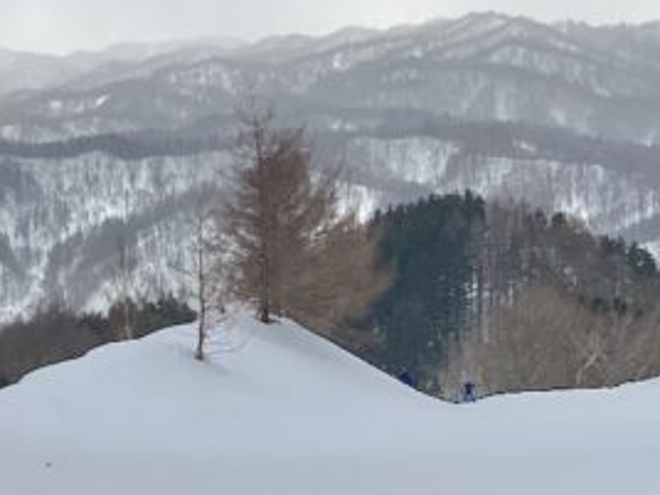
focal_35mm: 155
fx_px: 2955
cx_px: 271
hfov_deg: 12.7
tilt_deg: -7.6
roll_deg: +3.3
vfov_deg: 9.6
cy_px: 394
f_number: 2
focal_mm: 6
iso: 20
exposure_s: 1/1776
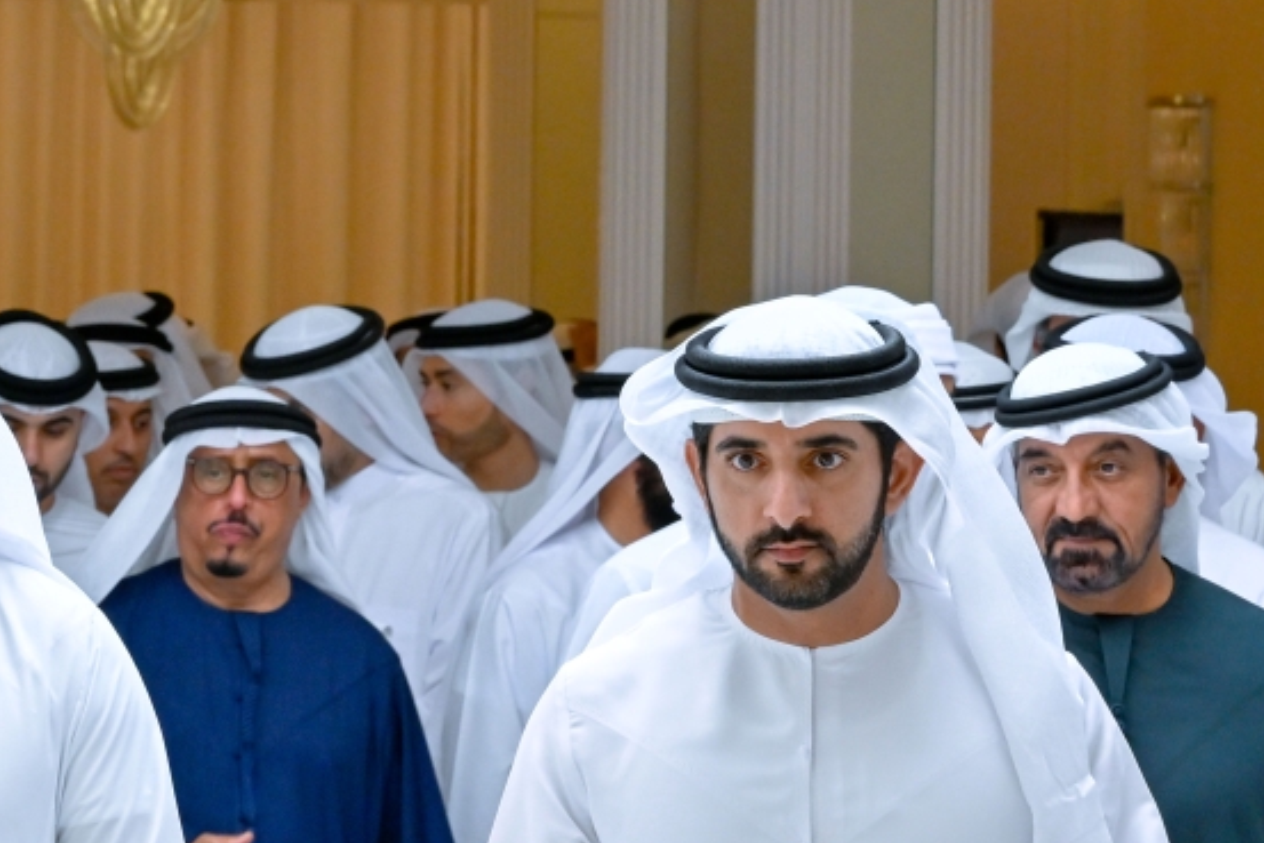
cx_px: 32
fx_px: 5689
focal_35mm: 162
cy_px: 728
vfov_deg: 8.5
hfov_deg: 12.5
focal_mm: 70
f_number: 7.1
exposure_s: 1/320
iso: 800
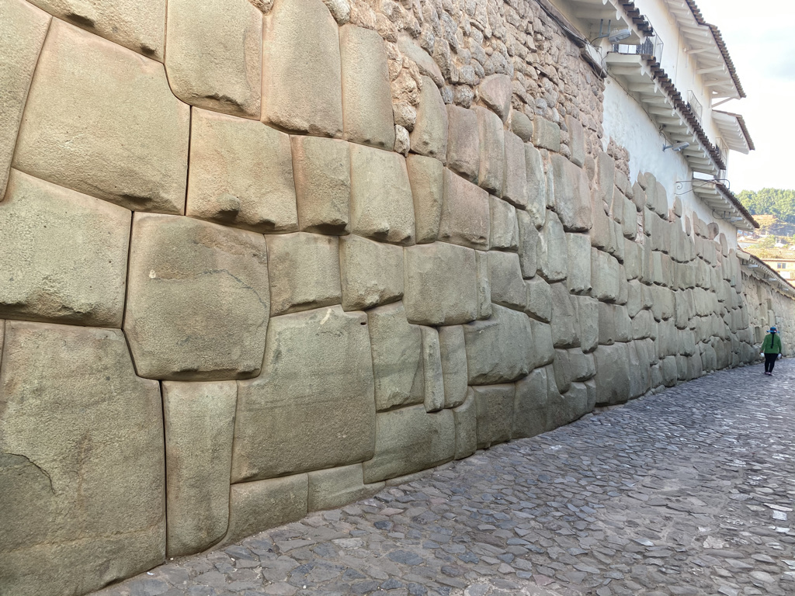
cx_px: 398
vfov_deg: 53.1
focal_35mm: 26
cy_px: 298
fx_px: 597
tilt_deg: +1.3
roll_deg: -3.4
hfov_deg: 67.3
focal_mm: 4.25
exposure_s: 1/122
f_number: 1.8
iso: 40
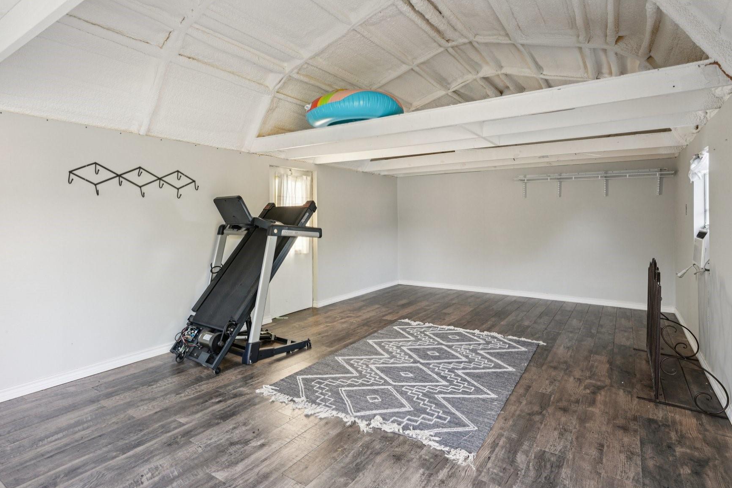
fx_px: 386
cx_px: 345
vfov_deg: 64.3
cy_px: 212
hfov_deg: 86.8
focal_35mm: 19
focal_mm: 16
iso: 400
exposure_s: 1/5
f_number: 8
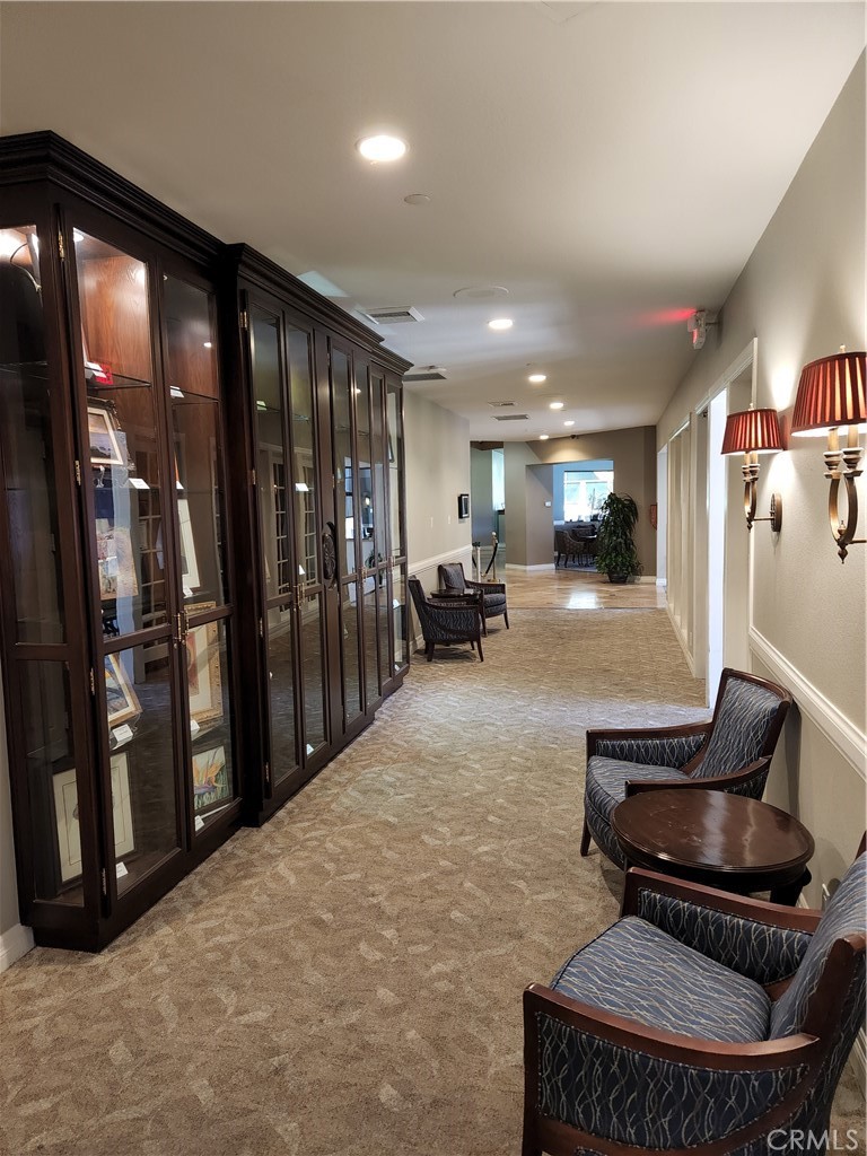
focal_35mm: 23
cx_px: 434
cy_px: 578
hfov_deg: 58.9
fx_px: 768
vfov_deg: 73.9
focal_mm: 5.4
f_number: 1.8
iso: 640
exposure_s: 1/120
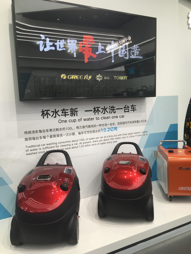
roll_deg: +3.5
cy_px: 127
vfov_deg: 61.7
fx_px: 213
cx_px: 96
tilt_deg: -7.5
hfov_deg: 48.2
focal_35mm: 29
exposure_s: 1/50
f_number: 2.2
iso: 32
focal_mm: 4.15
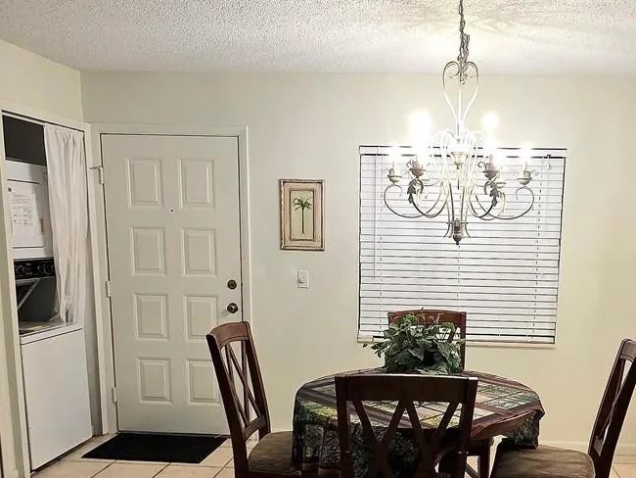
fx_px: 588
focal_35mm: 32
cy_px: 336
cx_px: 417
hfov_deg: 55.8
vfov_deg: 43.3
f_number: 1.9
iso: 160
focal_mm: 2.2
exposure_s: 1/60.2
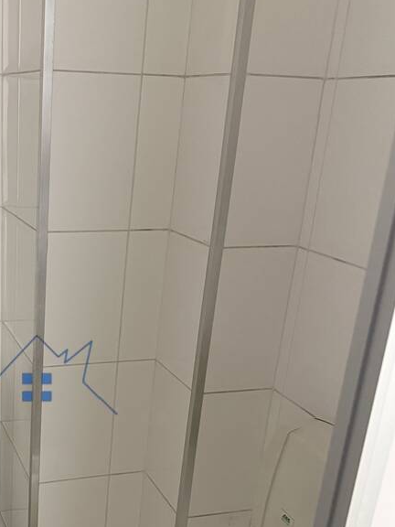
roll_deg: -1.6
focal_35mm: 45
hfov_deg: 30.7
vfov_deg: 41.1
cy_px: 382
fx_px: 685
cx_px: 36
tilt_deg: -20.3
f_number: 1.78
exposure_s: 1/60
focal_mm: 6.76
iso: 800
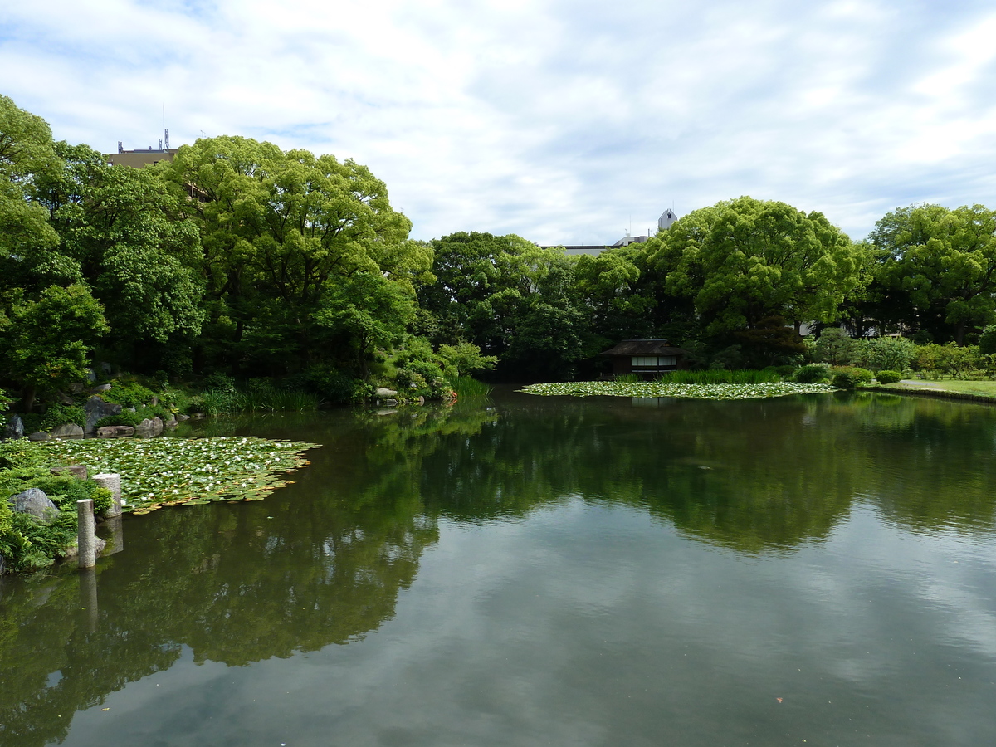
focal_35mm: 25
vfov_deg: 54.9
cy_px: 374
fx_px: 719
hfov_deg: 69.4
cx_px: 498
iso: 80
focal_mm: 4.1
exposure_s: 1/500
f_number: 4
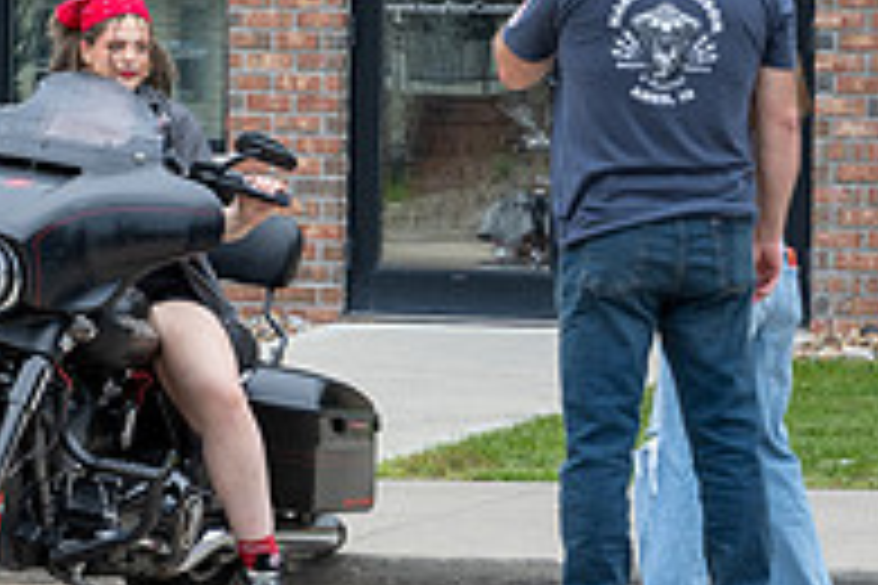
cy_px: 169
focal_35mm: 255
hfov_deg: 7.9
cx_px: -420
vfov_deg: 5.4
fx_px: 6219
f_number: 4.5
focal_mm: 70
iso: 320
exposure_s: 1/200
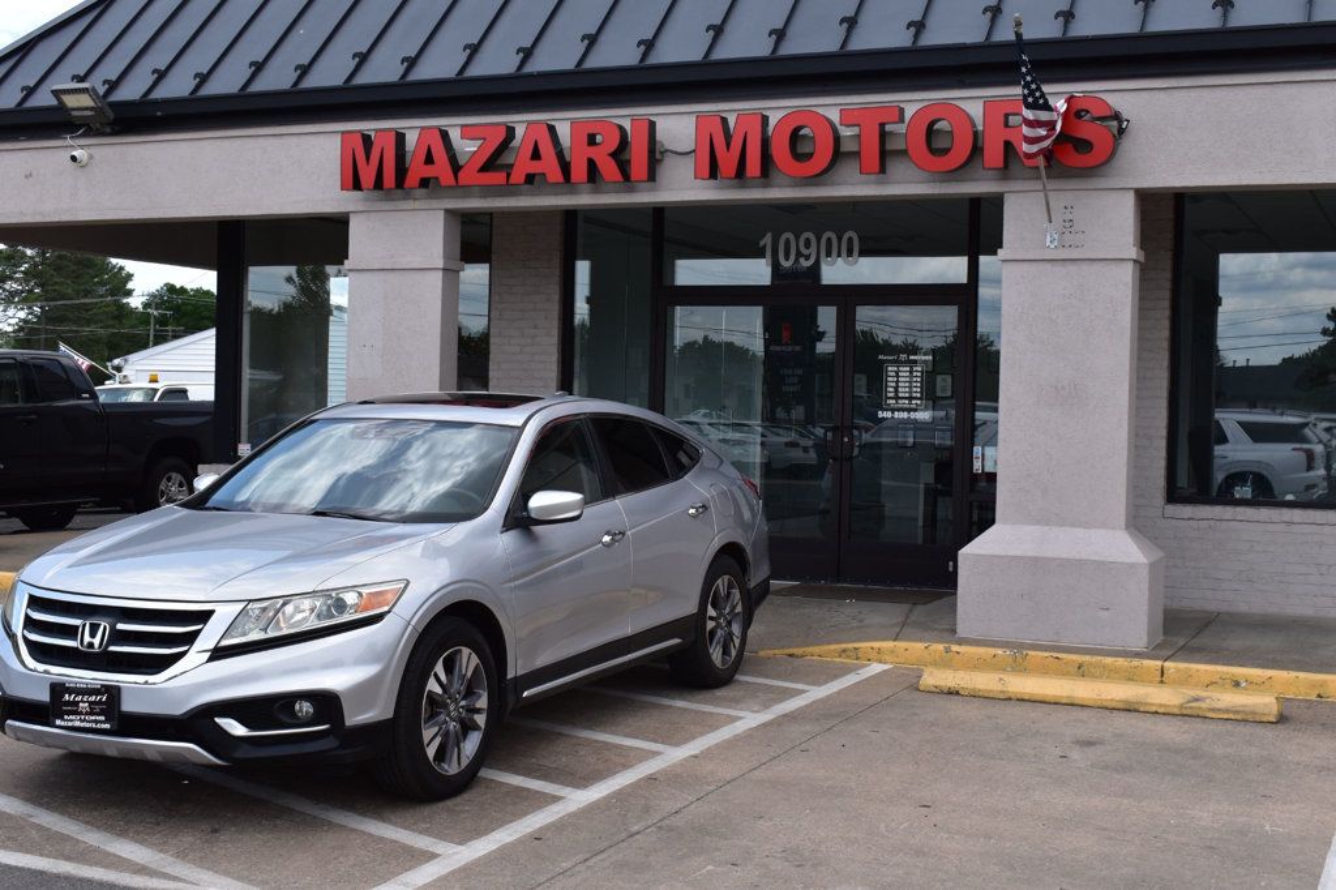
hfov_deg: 42.3
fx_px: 1725
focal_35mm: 46
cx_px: 668
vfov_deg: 28.9
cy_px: 445
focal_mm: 31
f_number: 11
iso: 400
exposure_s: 1/400
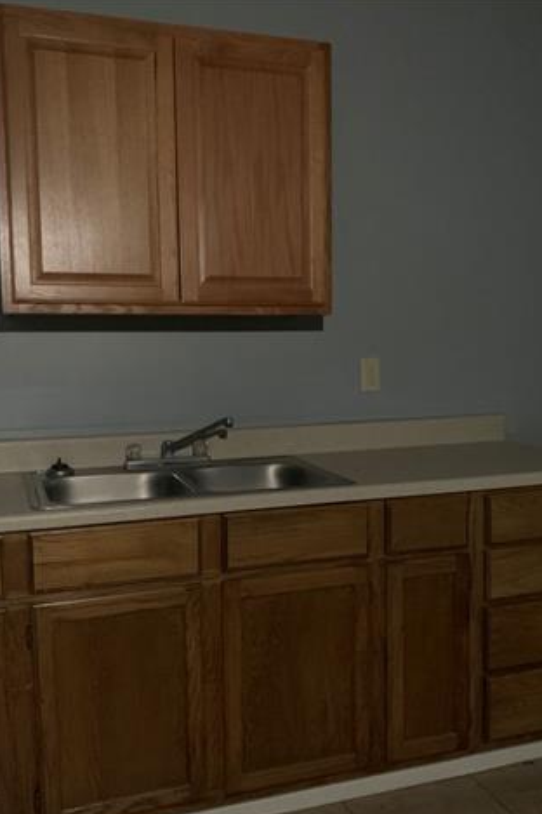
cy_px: 414
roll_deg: +0.9
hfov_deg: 35.9
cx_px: 297
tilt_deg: -7.4
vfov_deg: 51.9
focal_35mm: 37
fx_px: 836
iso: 1250
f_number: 1.8
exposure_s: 1/15
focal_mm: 4.25
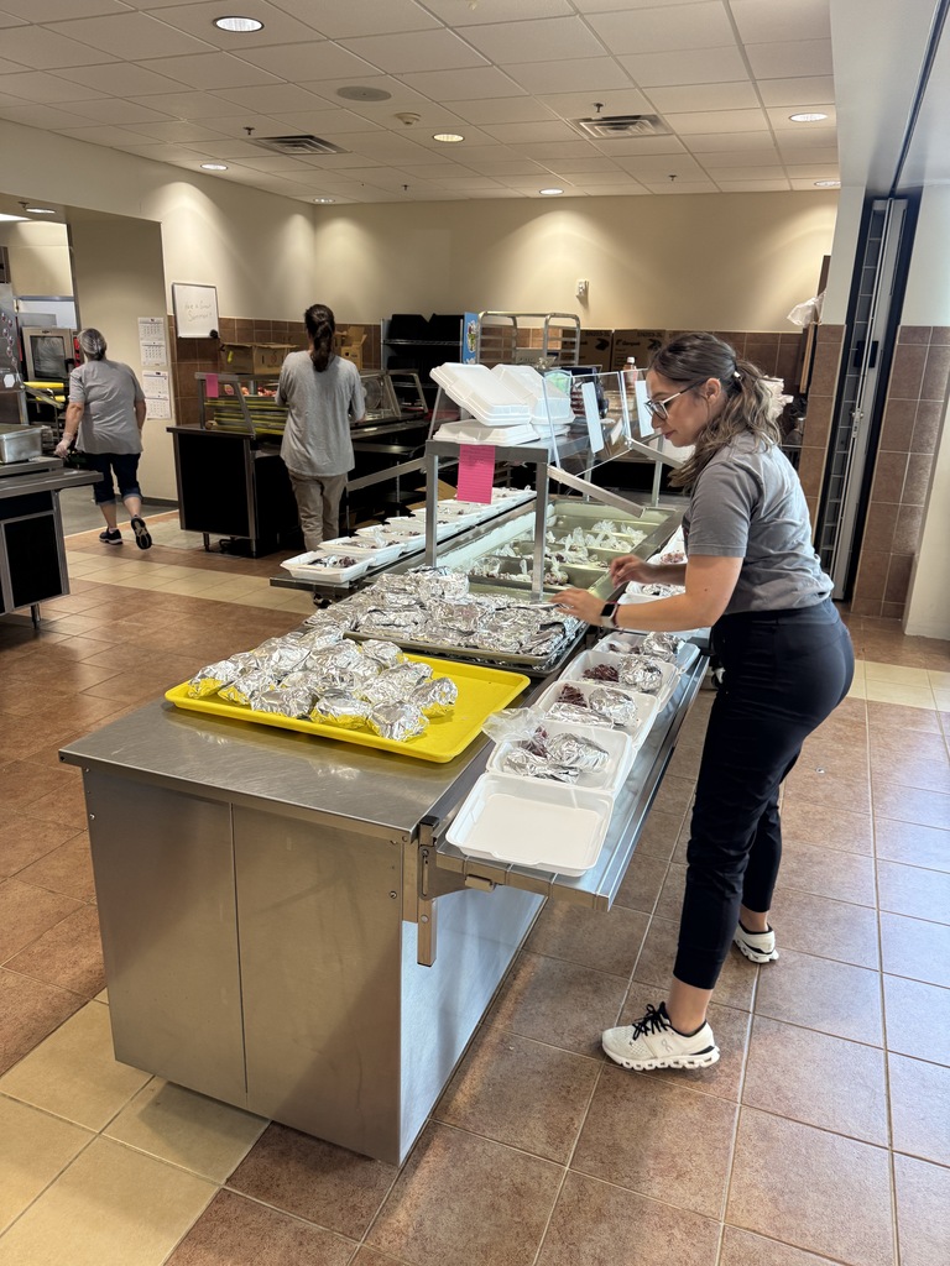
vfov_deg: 71.6
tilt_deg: -17.6
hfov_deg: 56.8
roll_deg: -1.1
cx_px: 475
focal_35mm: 24
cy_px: 633
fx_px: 878
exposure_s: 1/60
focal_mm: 6.76
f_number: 1.78
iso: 125
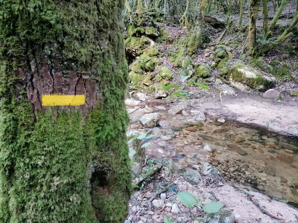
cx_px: 149
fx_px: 232
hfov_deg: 65.3
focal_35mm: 27
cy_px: 112
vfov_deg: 51.4
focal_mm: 4.75
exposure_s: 1/25
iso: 320
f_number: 1.8
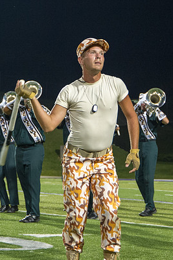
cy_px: 89
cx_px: 94
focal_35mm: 150
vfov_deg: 13.7
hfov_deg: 9.1
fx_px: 1082
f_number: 5.3
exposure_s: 1/160
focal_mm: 66
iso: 4500
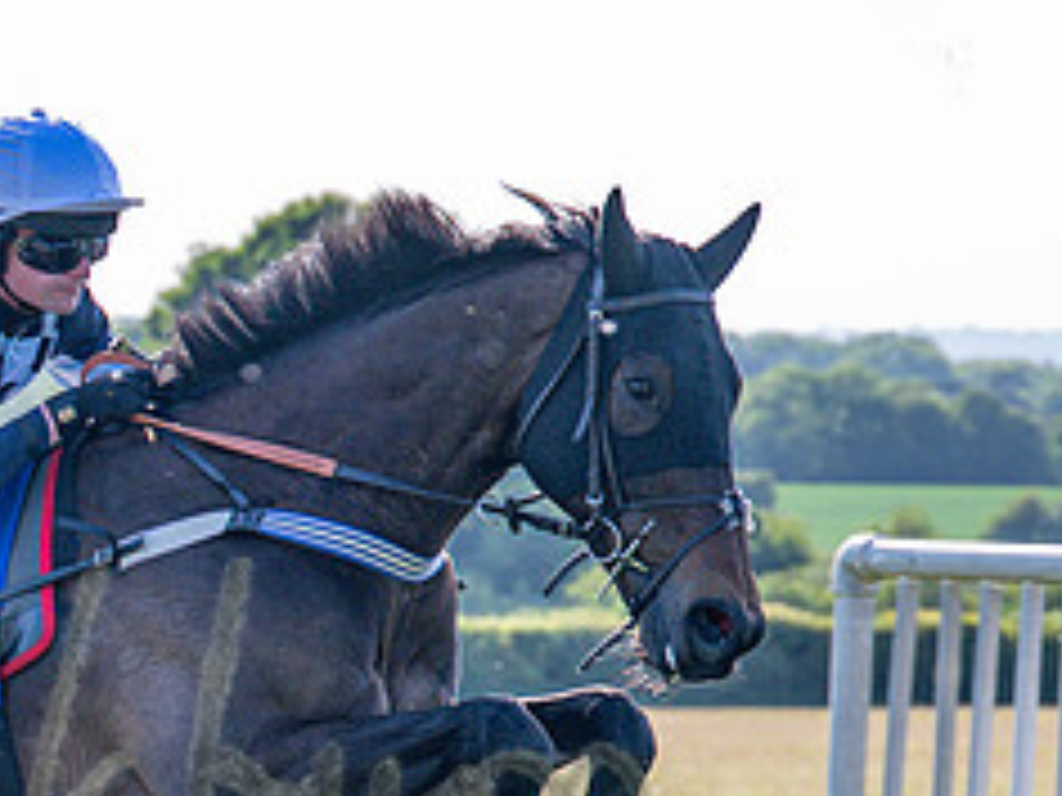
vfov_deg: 4.6
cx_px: -181
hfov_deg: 6.1
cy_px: 606
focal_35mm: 321
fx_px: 9848
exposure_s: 1/1250
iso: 320
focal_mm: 74
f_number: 4
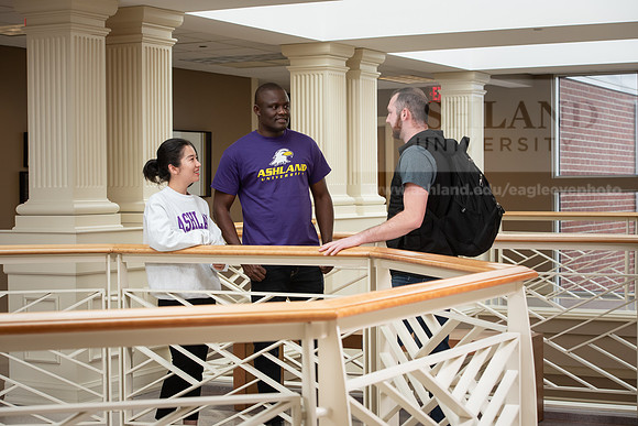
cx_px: 319
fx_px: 1329
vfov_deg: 18.2
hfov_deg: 27.0
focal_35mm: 75
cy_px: 213
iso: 1000
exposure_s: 1/200
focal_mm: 75
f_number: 7.1
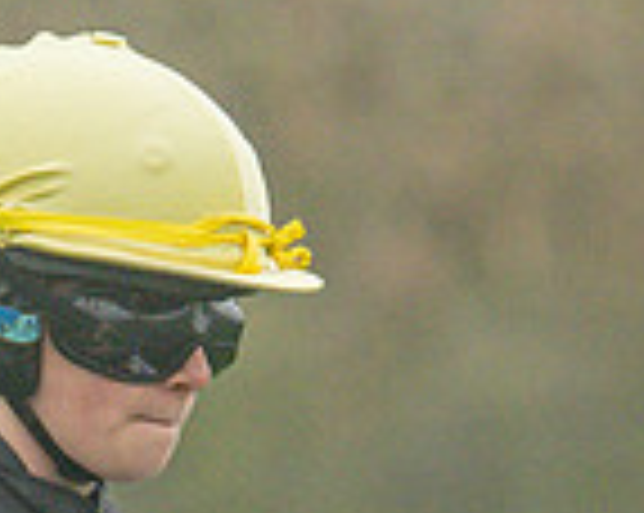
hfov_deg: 0.6
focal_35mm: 3464
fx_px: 65934
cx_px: 422
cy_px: 643
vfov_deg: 0.4
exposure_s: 1/1250
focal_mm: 400
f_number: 5
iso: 800
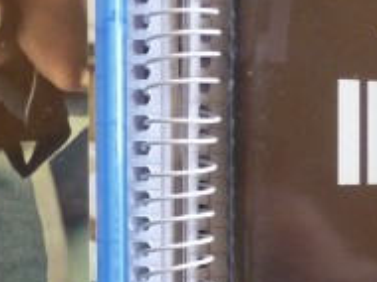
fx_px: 1925
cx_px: 163
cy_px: 302
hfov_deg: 11.2
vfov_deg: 8.3
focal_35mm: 177
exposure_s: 1/40
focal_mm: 7.6
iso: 320
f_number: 4.1
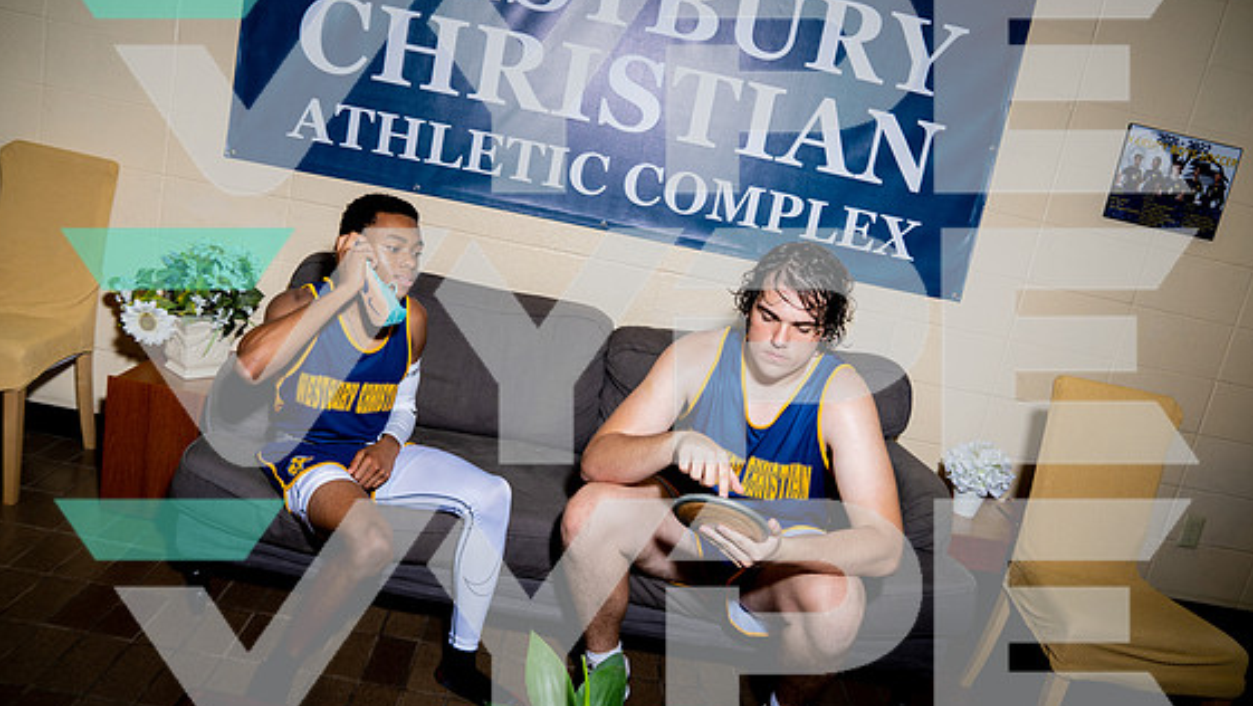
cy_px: 347
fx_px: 864
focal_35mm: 26
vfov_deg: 44.4
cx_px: 630
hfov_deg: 71.9
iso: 200
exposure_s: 1/250
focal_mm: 24
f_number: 4.5
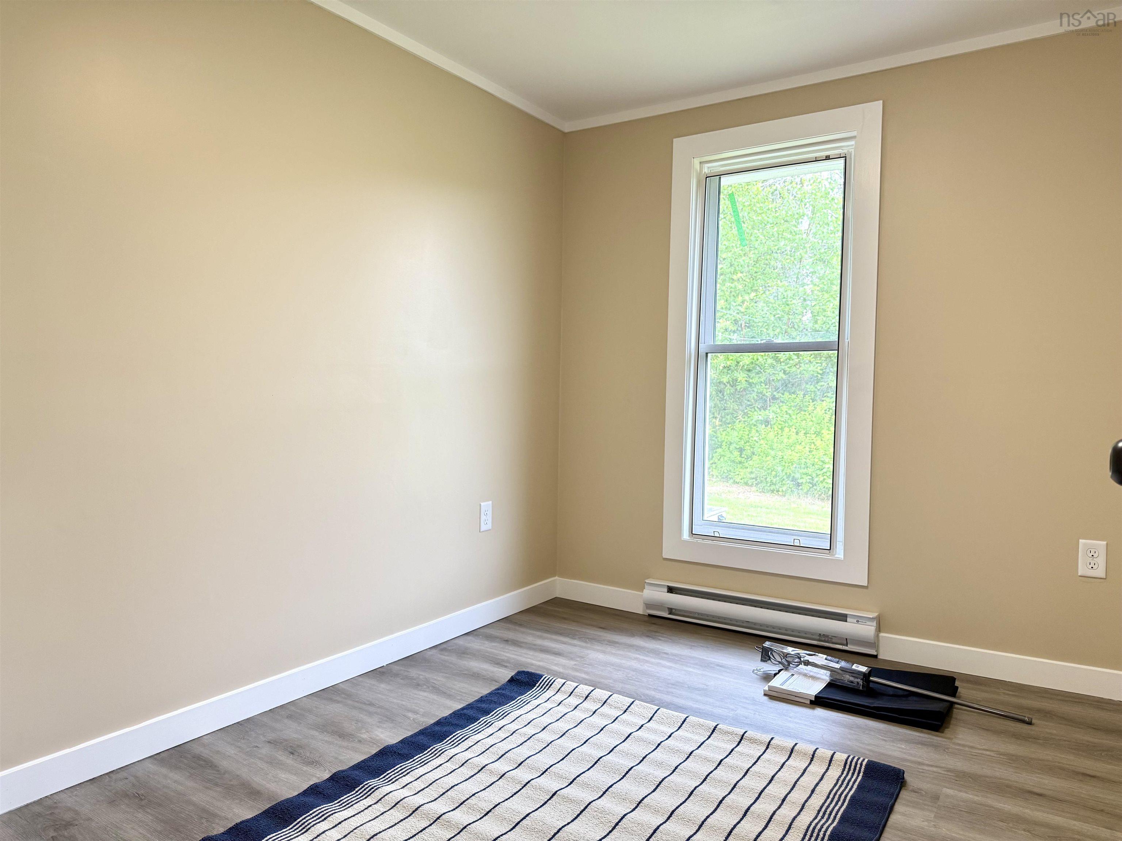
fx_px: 778
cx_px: 561
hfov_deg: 71.6
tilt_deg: -2.3
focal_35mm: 24
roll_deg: -0.8
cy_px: 420
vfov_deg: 56.8
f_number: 1.78
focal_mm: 6.76
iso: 160
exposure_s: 1/120
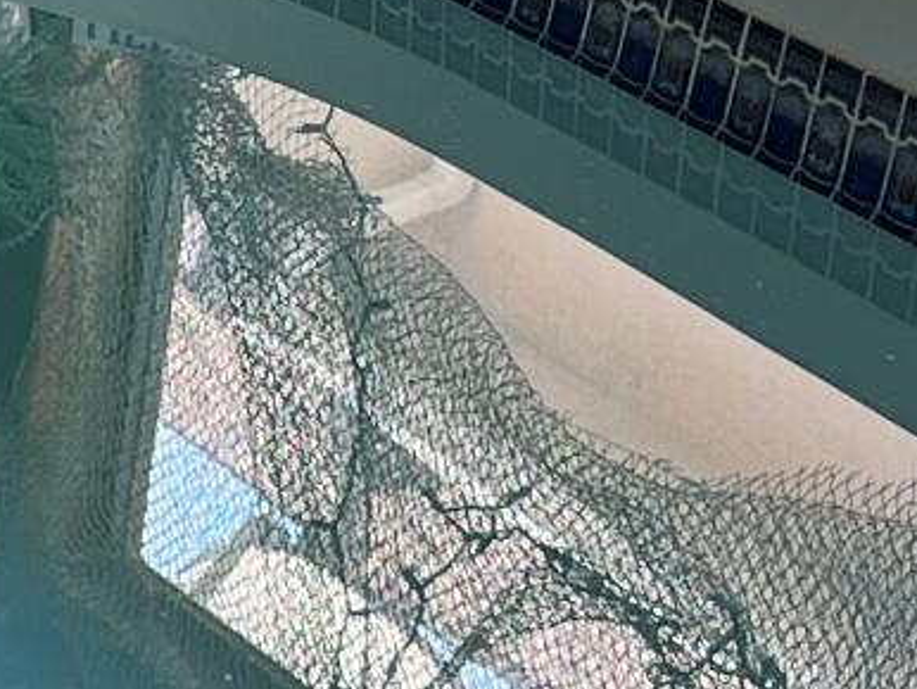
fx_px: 5354
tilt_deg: -23.8
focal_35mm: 202
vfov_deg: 7.3
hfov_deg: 9.6
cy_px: 967
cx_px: -271
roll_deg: -5.0
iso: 40
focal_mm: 5.7
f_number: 1.5
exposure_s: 1/121
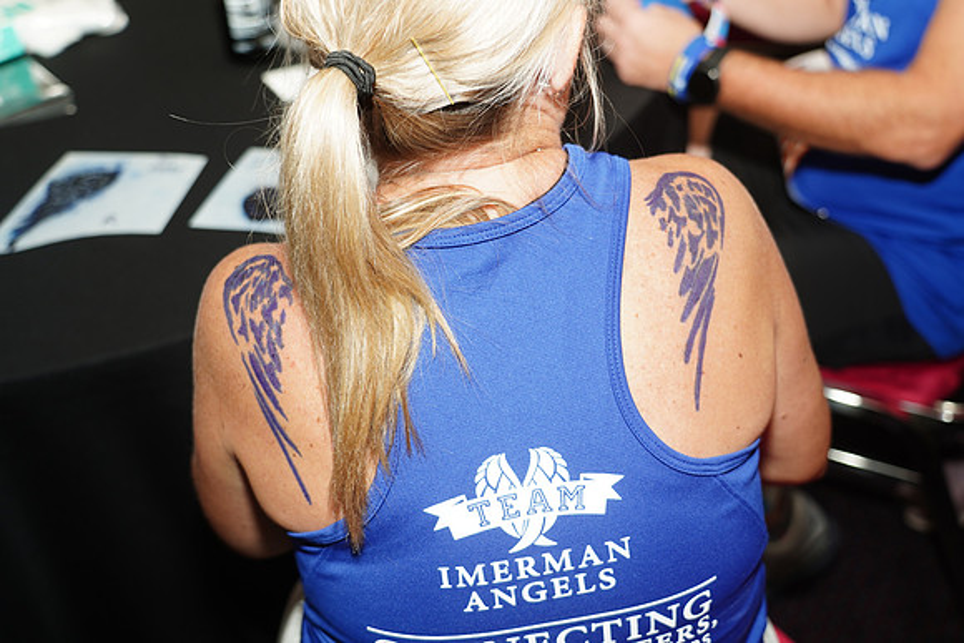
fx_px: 1071
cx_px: 482
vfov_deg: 33.4
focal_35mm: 40
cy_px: 322
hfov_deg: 48.4
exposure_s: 1/80
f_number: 4
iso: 250
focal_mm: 40
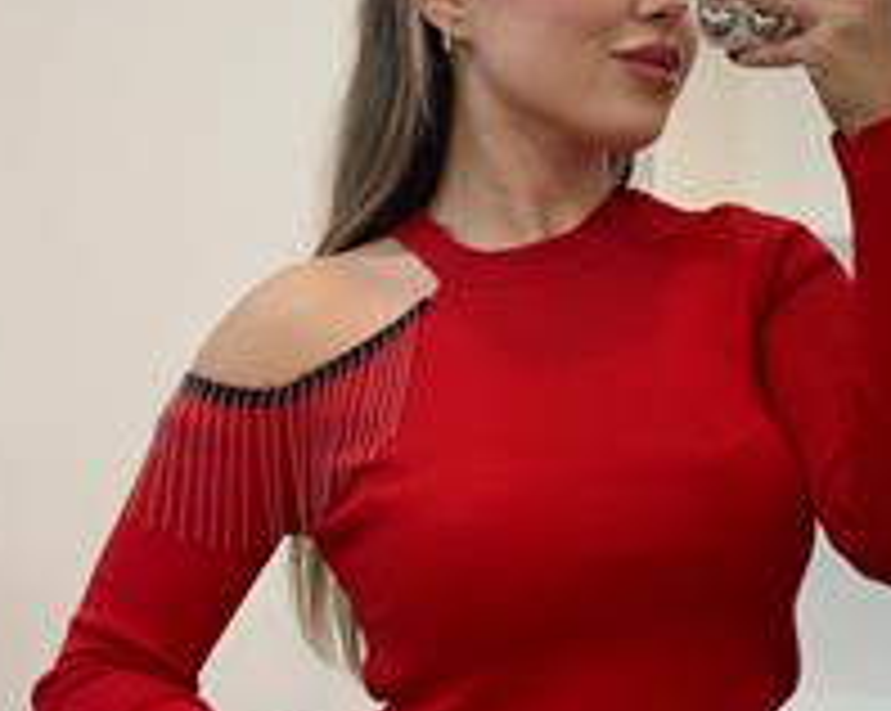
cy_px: 380
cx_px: 558
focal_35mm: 106
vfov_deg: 14.5
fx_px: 2792
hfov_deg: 18.1
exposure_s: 1/100
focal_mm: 6
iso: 80
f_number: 2
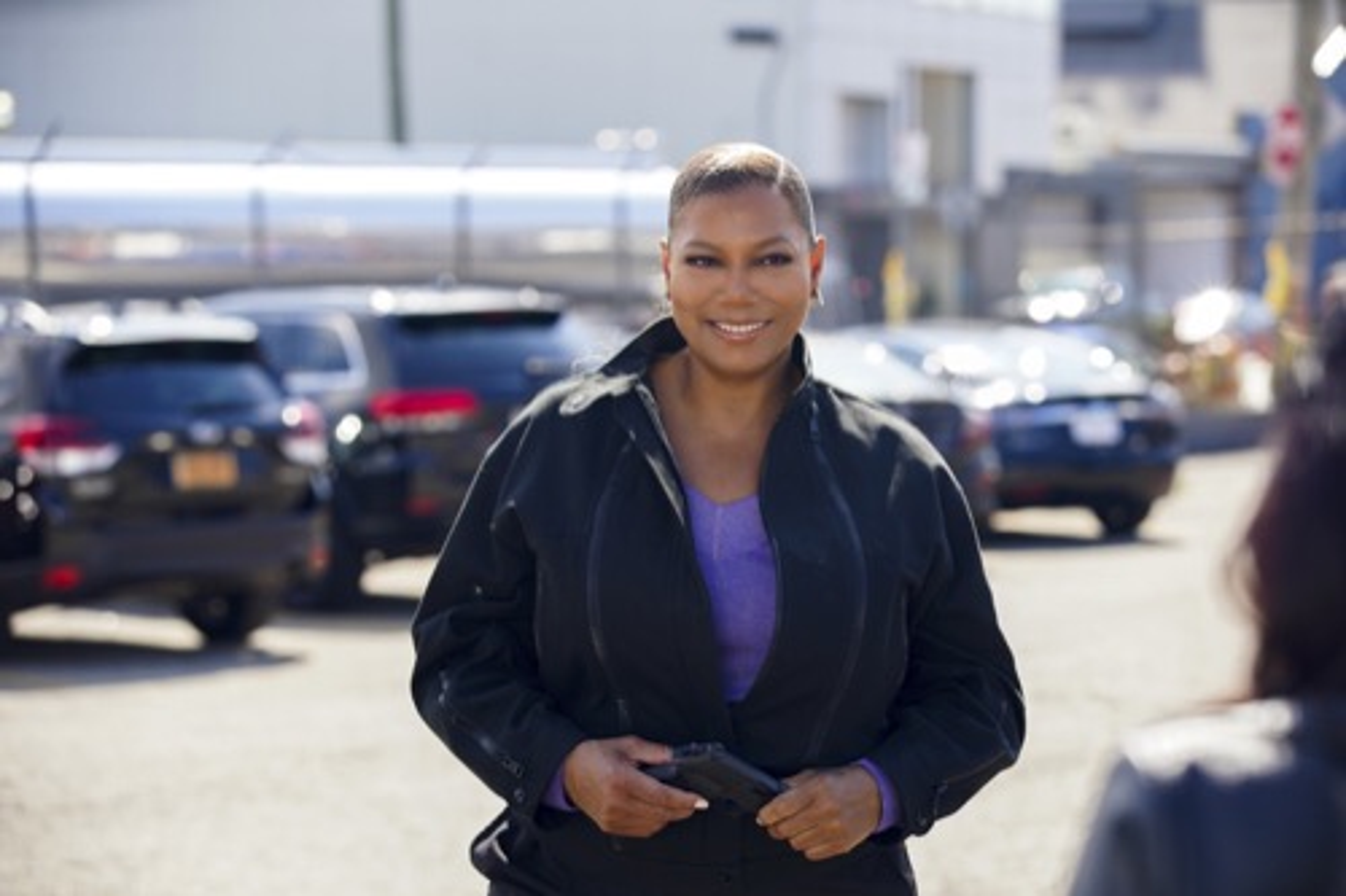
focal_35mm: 110
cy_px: 448
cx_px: 673
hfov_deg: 18.6
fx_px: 4111
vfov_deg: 12.4
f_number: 4.5
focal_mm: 110
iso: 400
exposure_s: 1/1000
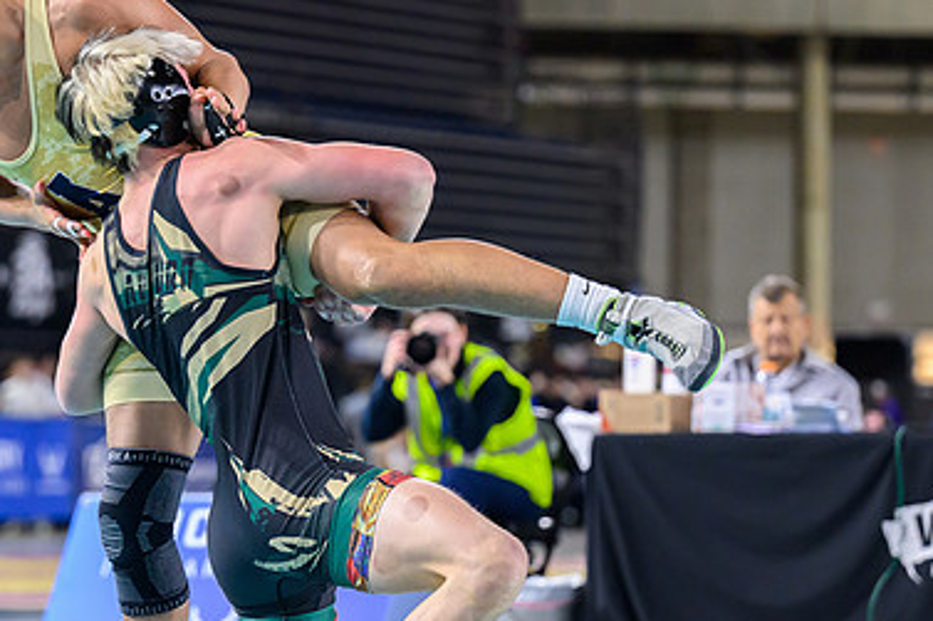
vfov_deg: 6.5
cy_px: 372
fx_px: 5440
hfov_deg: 9.8
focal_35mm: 210
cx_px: 232
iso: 3200
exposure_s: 1/800
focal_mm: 104
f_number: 2.8
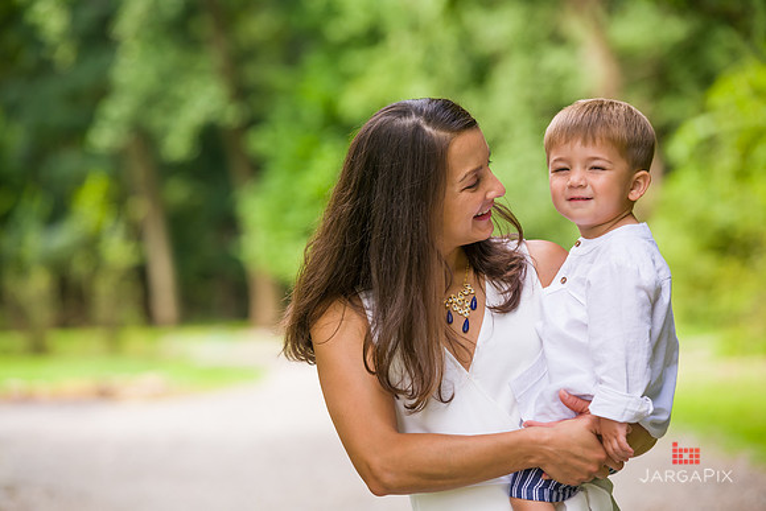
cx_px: 383
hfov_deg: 15.8
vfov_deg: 10.6
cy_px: 256
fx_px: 2767
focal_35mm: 130
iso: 200
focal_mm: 130
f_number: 4
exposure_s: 1/400
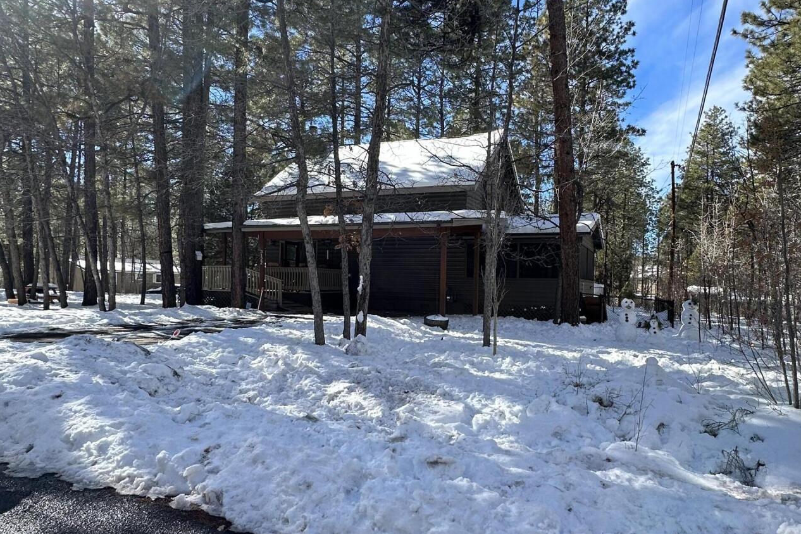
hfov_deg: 75.9
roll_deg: -2.4
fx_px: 512
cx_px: 443
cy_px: 283
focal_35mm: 23
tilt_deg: +0.2
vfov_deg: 55.1
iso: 40
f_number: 2.2
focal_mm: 2.22
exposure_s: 1/895
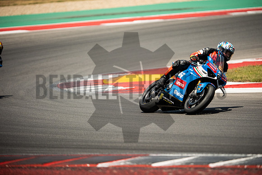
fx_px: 2184
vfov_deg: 4.6
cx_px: 131
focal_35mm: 300
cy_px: 88
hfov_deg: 6.9
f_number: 2
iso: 1250
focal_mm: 200
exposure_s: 1/1600
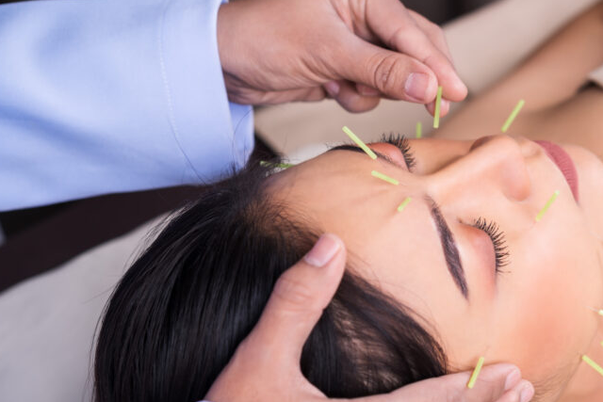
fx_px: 1474
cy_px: 228
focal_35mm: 88
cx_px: 462
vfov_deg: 15.5
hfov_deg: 22.9
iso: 100
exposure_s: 1/125
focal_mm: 55
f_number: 4
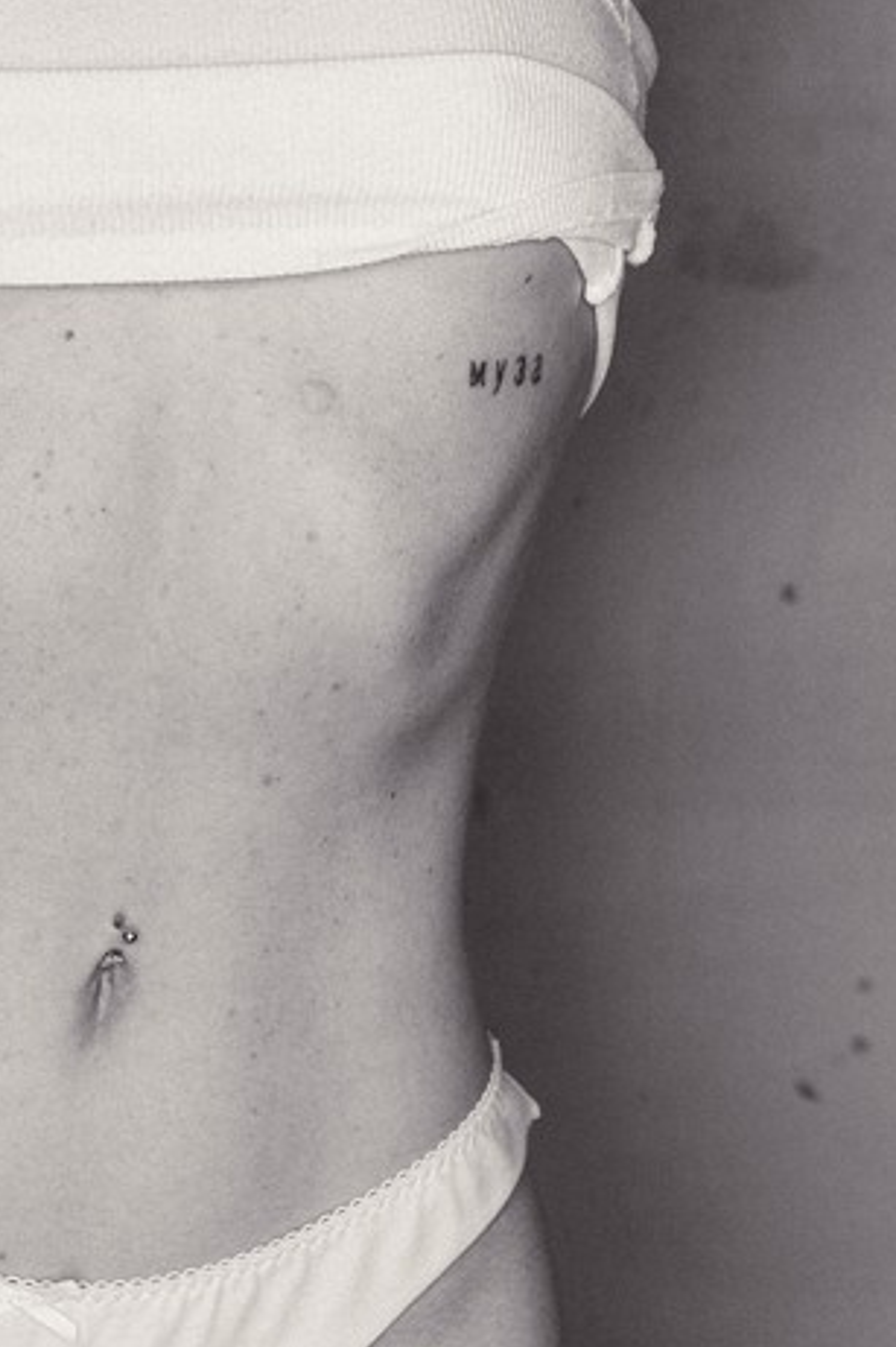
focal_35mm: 280
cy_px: -240
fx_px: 10460
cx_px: 117
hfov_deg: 4.9
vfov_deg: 7.3
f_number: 2.2
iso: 200
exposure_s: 1/320
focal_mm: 56
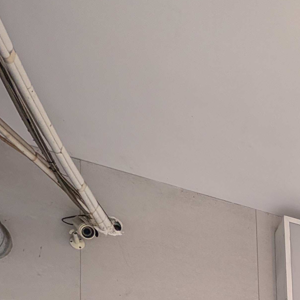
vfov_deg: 29.5
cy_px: 442
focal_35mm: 36
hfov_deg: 37.0
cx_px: 346
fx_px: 353
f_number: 1.7
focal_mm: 2.02
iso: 49
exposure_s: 1/135
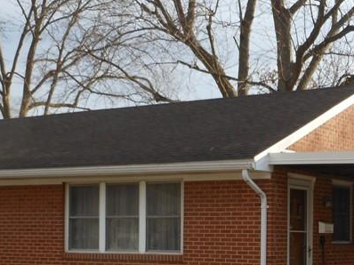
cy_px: 240
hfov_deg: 23.0
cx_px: 212
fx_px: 869
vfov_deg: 17.1
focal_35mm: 85
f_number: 4
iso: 80
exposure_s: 1/320
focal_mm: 5.9
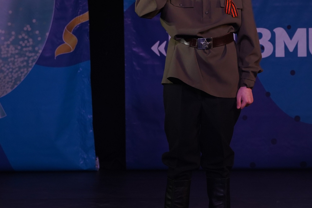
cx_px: 208
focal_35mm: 294
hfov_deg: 7.0
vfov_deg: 4.7
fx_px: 2548
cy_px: 58
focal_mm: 145
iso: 1600
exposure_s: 1/250
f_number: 5.6
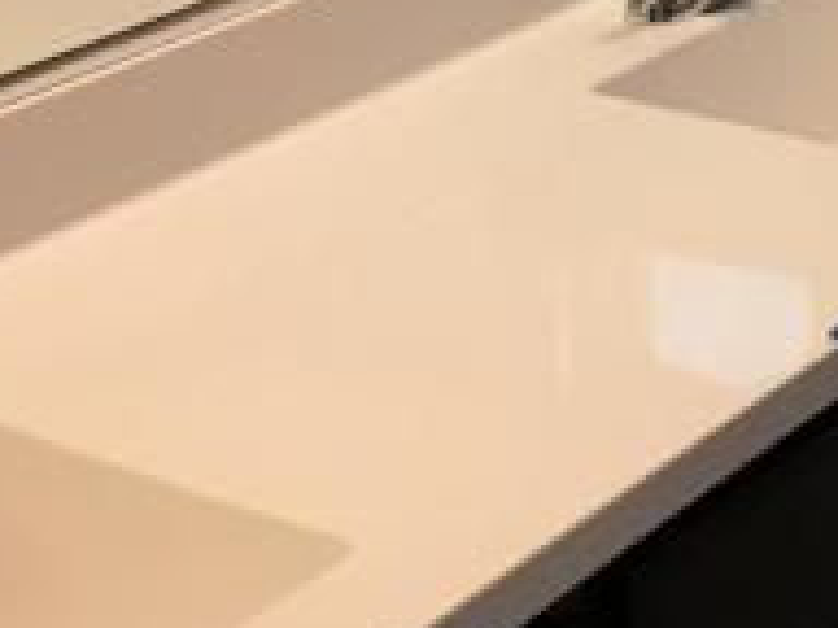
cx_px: 786
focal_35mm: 116
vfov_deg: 12.3
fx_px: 2808
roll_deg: +0.7
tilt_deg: -12.5
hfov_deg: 16.7
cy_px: -257
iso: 25
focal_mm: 4.15
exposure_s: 1/30
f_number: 2.2
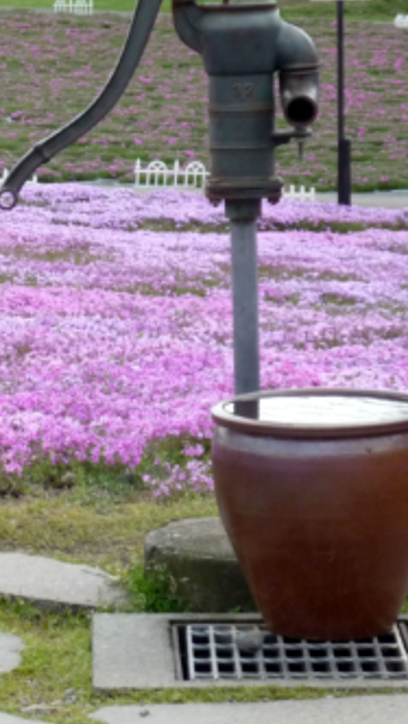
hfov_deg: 6.1
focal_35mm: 197
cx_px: -96
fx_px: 3785
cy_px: 279
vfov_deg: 10.9
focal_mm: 16.5
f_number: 5.1
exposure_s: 1/125
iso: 250
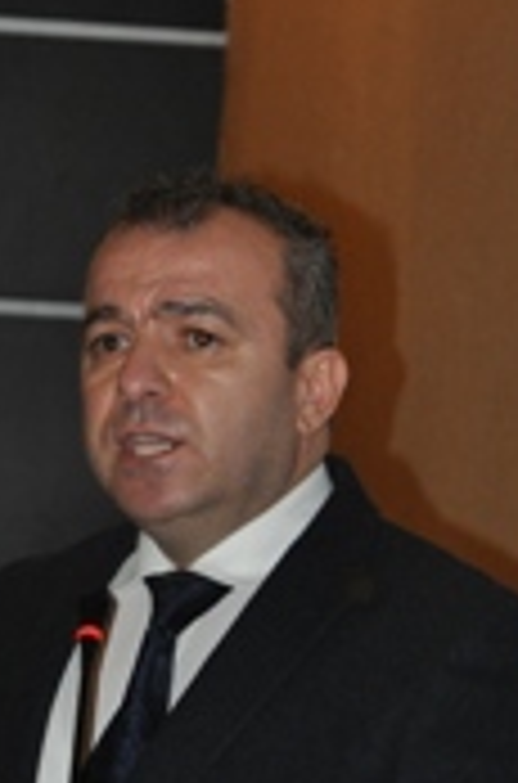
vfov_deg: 7.6
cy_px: 621
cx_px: 311
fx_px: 5884
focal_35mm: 271
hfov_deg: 5.0
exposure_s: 1/60
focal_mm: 70
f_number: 4.5
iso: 800
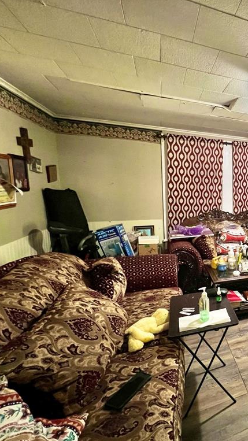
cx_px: 279
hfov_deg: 43.5
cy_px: 220
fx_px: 222
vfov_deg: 89.6
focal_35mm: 19
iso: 800
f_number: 1.8
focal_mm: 1.57
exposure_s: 1/40
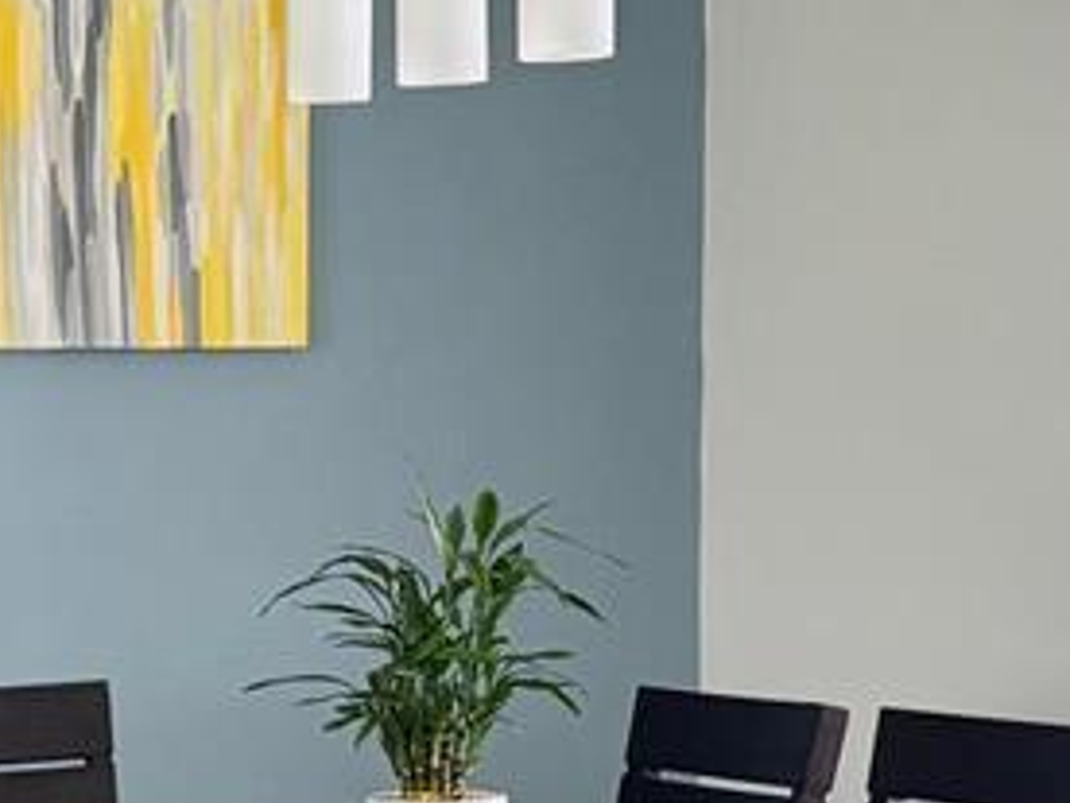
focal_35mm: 139
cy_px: 989
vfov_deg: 10.5
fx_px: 4297
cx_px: 0
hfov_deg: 14.0
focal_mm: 6.76
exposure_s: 1/60
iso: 400
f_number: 1.78
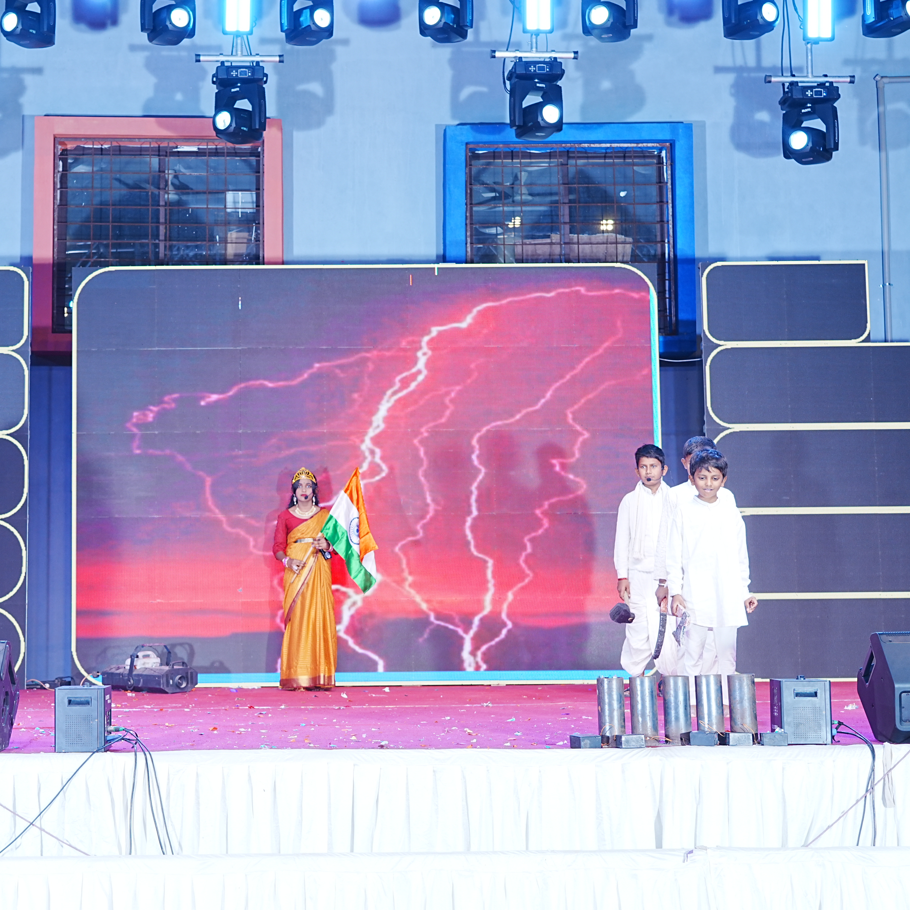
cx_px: 300
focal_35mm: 57
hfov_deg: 29.8
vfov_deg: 30.0
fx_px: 1695
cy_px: 453
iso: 400
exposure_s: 1/160
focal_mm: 44
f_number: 4.5
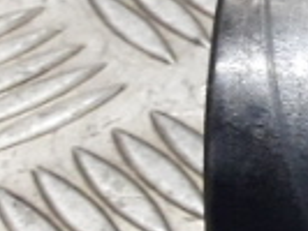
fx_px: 1202
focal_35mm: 135
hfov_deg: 12.3
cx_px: 681
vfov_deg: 10.9
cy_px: 245
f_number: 1.9
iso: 160
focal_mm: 3.7
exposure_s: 1/33
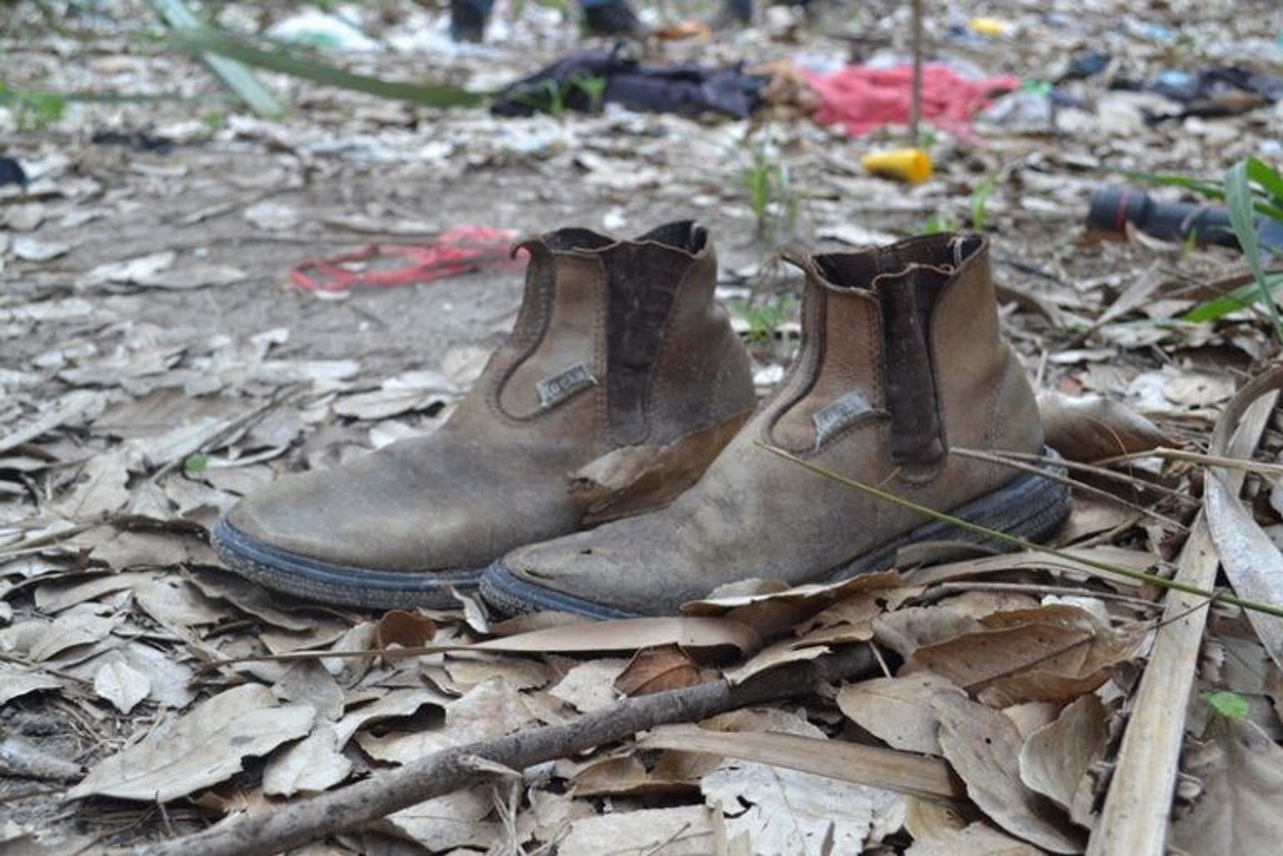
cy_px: 428
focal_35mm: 42
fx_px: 1497
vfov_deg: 31.9
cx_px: 642
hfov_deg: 46.4
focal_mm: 28
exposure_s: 1/60
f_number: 5.6
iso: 200
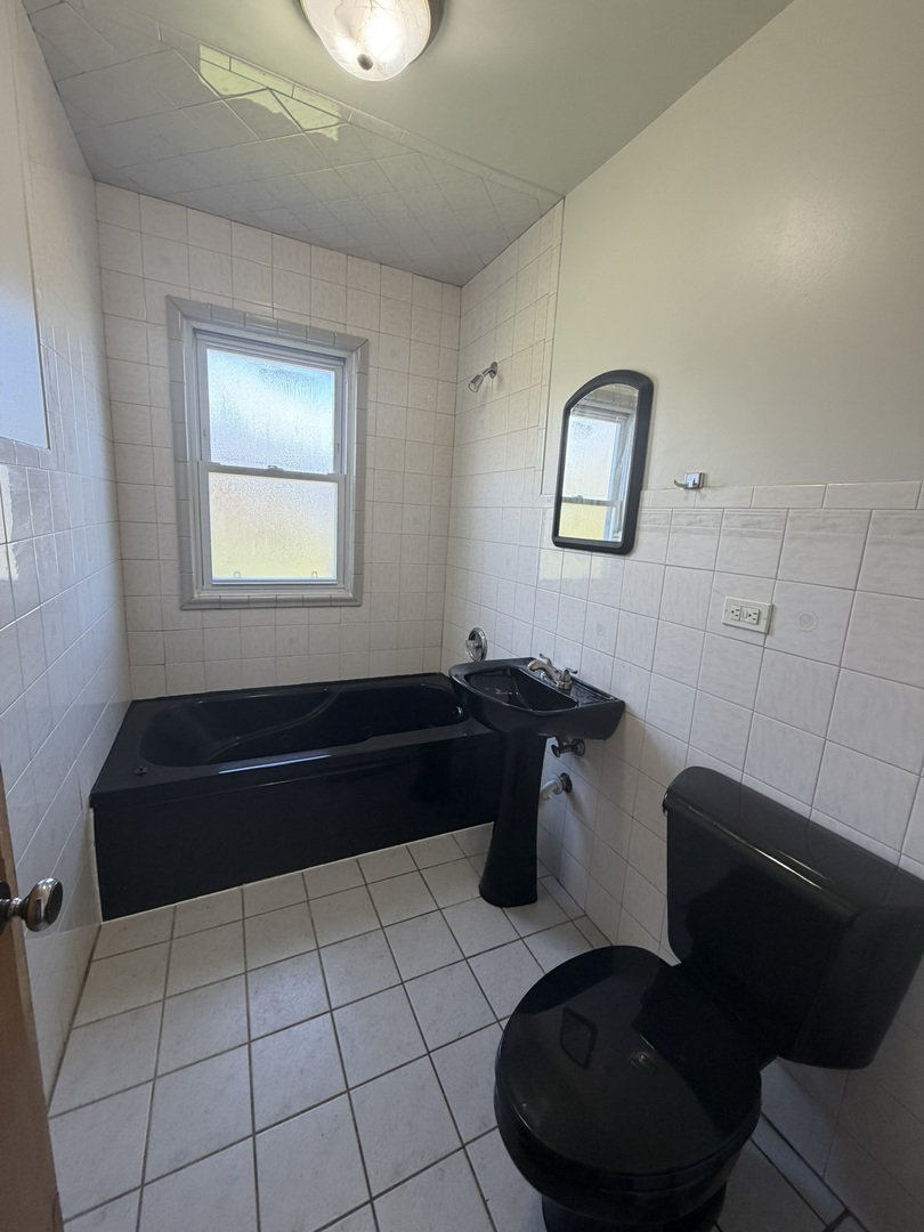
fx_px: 498
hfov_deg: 85.7
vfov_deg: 102.1
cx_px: 462
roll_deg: -3.4
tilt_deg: -11.5
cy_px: 616
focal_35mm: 14
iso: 200
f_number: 2.2
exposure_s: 1/120
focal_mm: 2.22
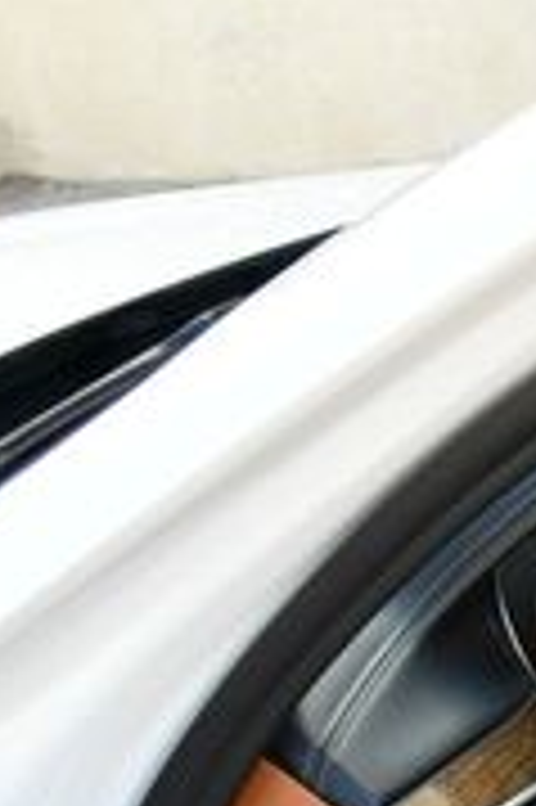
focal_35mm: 129
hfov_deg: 9.2
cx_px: 1419
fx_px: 2886
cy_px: 923
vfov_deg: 15.4
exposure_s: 1/250
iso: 400
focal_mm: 18
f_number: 4
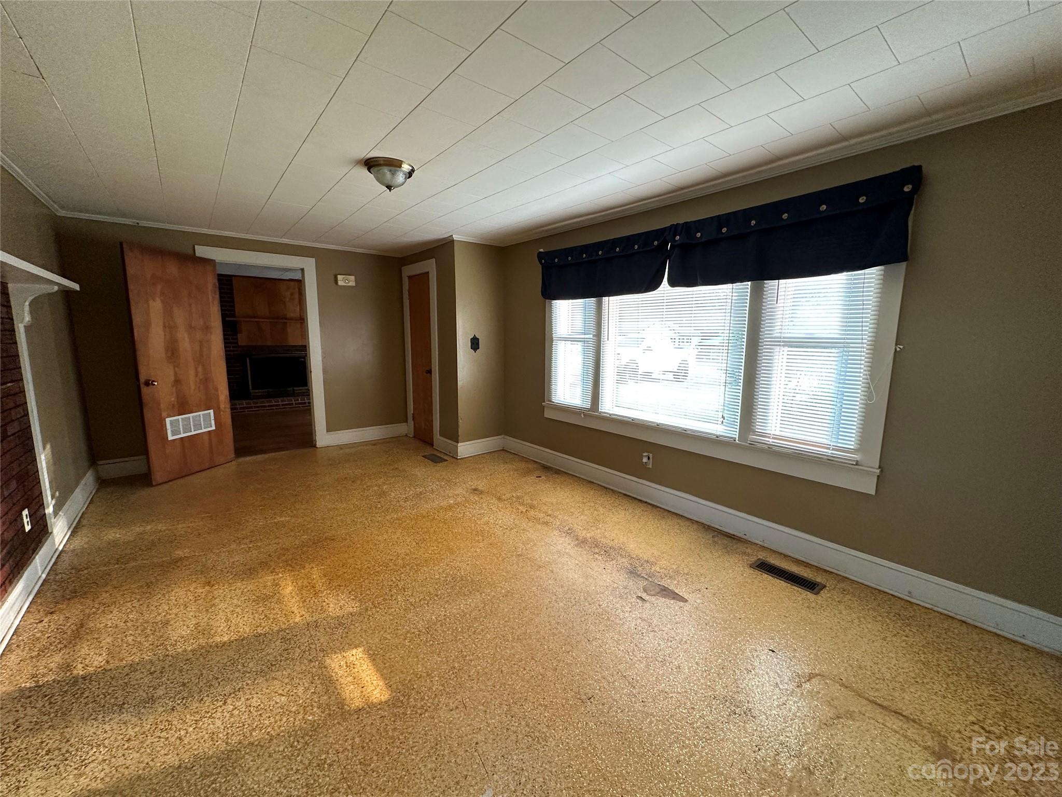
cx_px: 531
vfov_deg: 85.7
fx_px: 430
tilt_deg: -9.3
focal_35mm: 14
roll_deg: -0.7
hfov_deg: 102.1
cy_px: 398
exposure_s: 1/120
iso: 200
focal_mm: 2.22
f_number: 2.2
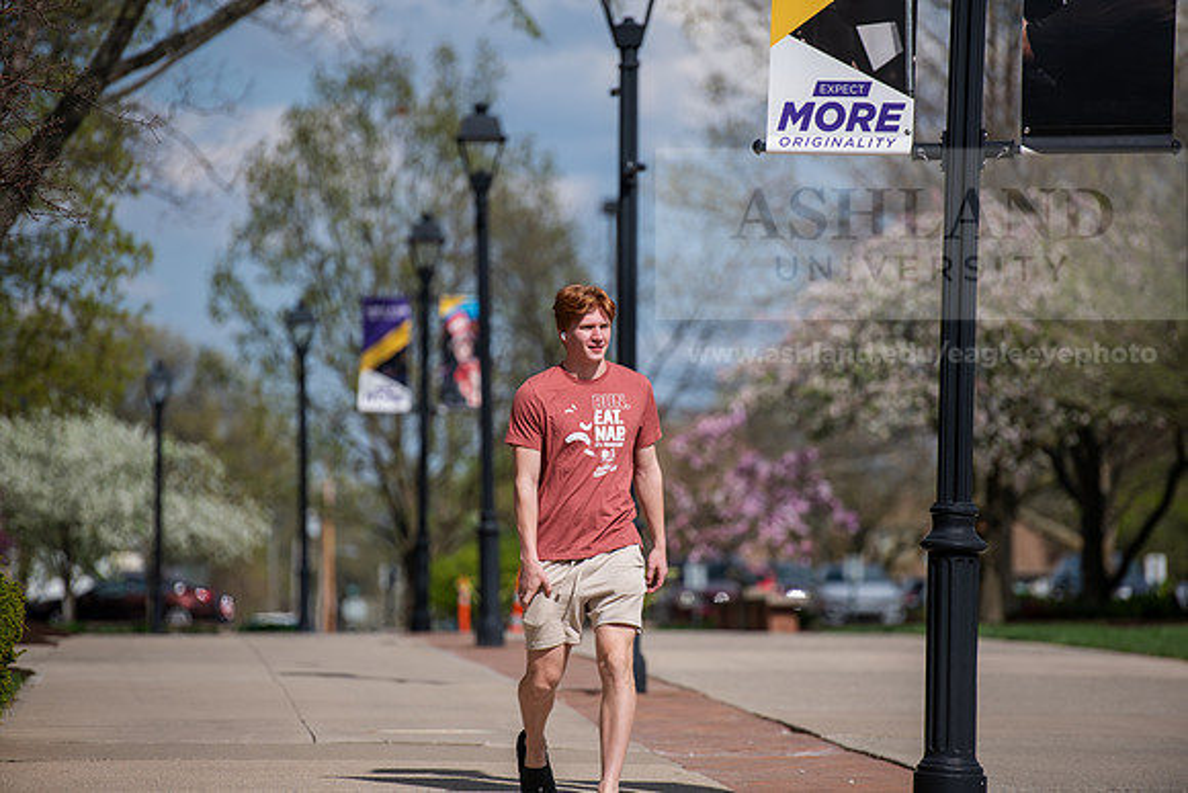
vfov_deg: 6.9
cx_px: 594
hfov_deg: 10.3
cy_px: 396
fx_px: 6601
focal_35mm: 200
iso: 80
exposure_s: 1/1250
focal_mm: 200
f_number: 3.2
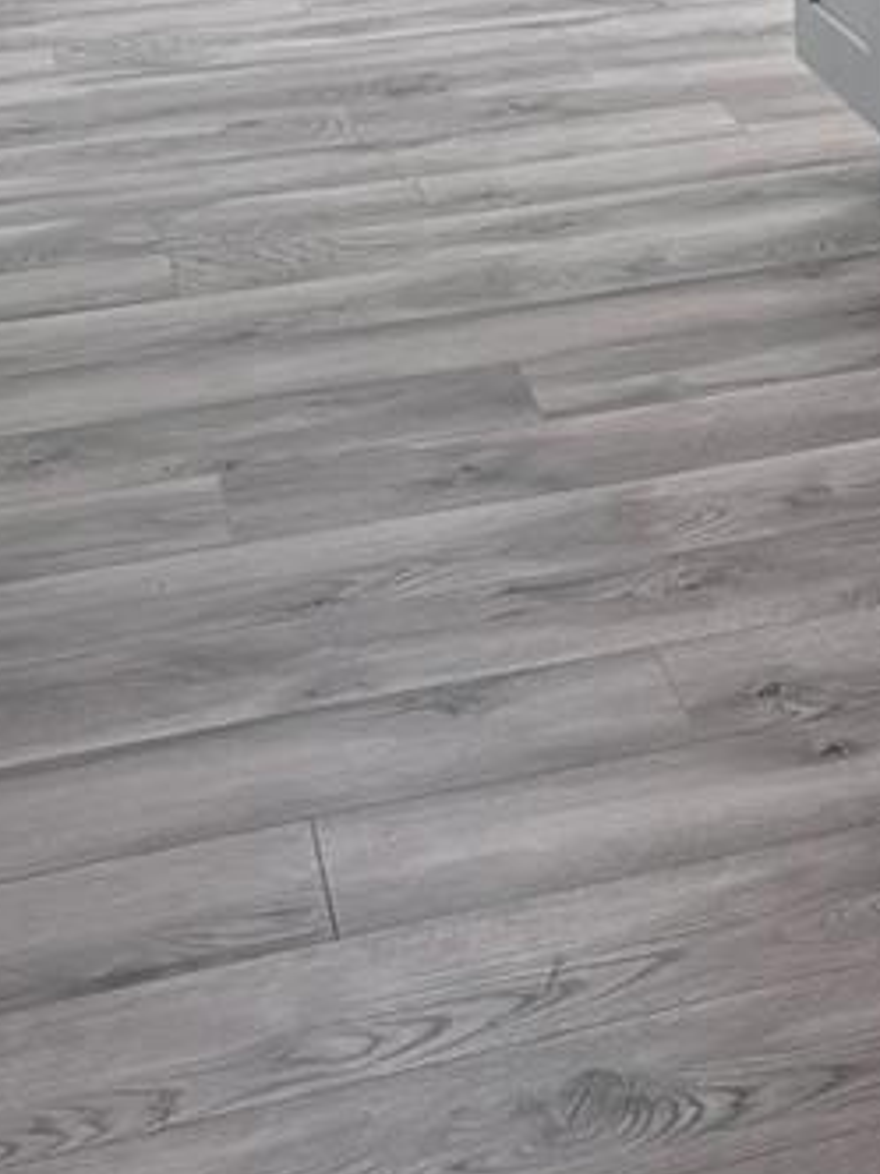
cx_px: 1392
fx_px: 3186
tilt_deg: -8.8
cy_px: -276
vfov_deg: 19.5
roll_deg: +0.1
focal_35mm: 94
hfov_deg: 14.5
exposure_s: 1/120
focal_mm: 5.96
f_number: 1.6
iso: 80
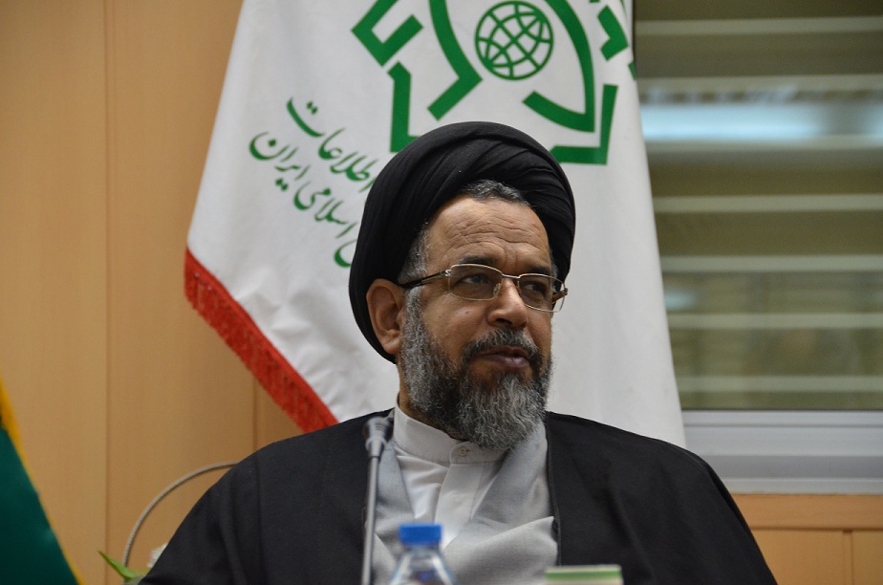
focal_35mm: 142
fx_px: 3488
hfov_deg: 14.4
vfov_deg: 9.6
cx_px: 442
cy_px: 292
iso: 1600
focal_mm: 95
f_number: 5.3
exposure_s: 1/125
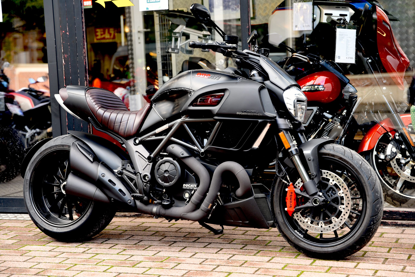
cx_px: 208
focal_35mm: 70
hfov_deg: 28.8
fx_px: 807
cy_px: 138
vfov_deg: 19.5
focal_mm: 70
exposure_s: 1/60
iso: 200
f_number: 3.2
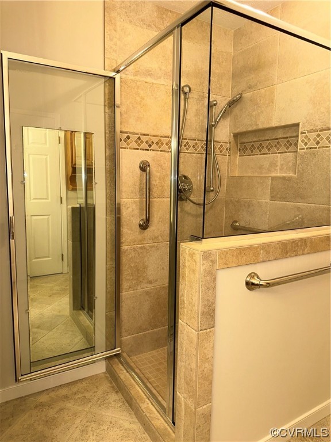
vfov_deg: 71.6
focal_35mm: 24
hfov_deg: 56.8
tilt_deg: -7.7
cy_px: 221
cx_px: 166
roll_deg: -0.4
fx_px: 306
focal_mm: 6.86
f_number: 1.78
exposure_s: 1/39
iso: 64
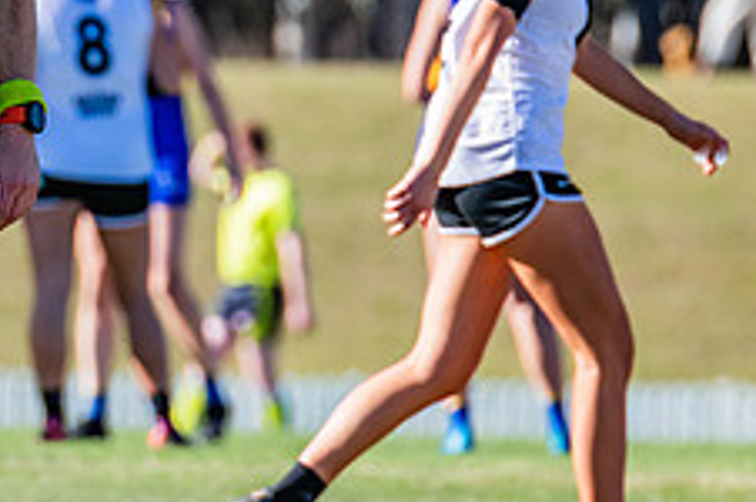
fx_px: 24577
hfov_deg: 1.8
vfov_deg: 1.2
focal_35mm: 1172
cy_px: 42
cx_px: -193
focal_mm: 420
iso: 640
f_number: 8
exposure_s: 1/1250
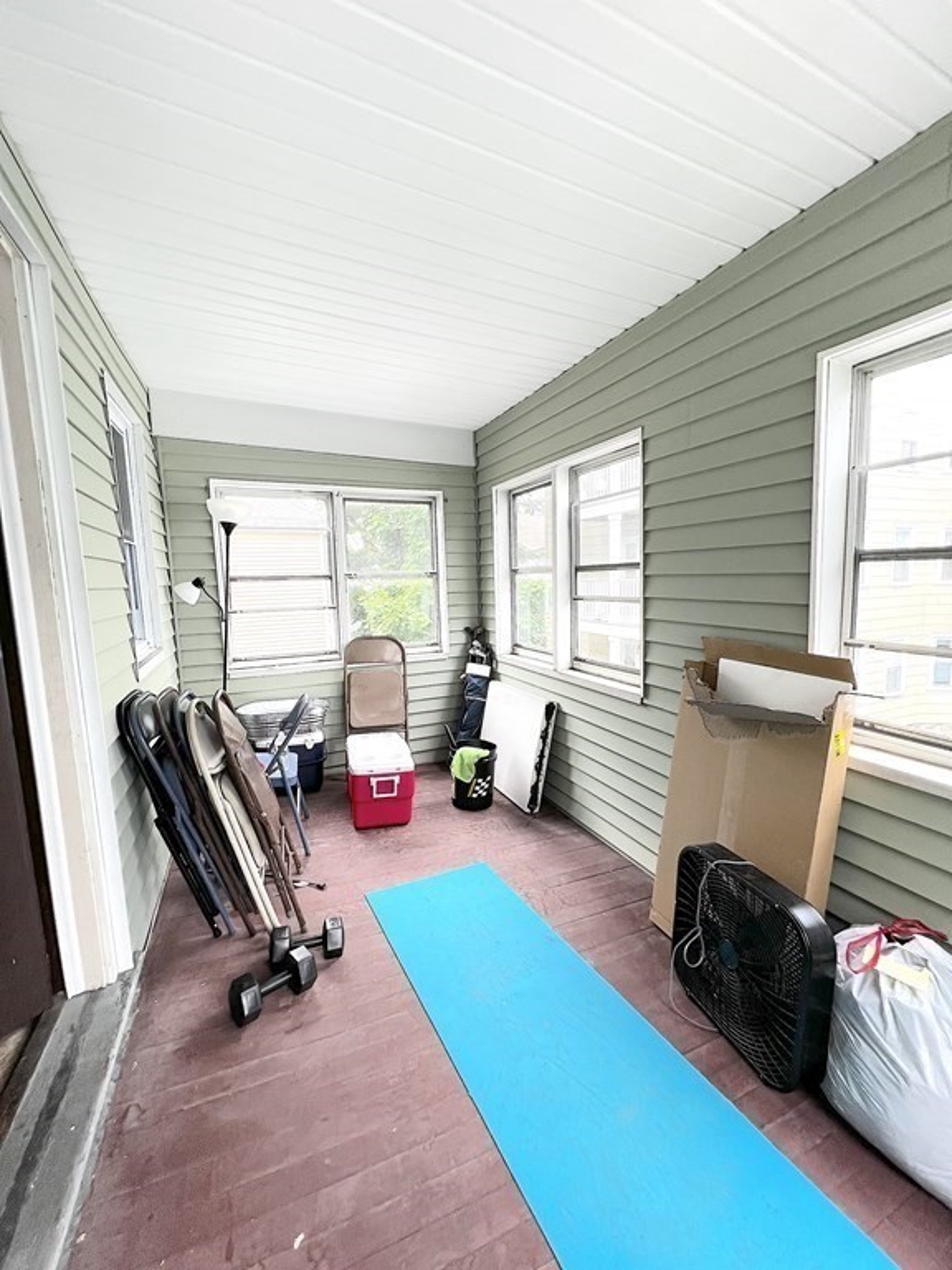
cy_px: 635
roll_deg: +1.7
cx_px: 476
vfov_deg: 106.2
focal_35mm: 13
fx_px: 477
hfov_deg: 89.9
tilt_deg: -6.5
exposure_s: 1/99
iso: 50
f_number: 1.8
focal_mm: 1.57
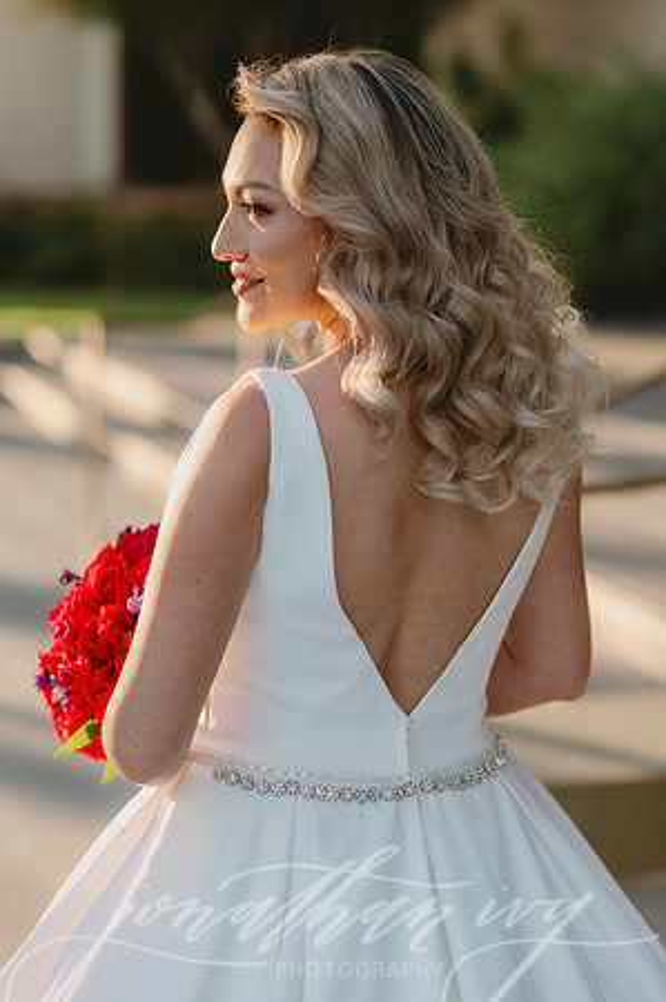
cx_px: 333
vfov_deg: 23.9
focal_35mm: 85
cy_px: 501
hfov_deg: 16.0
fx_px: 2364
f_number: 2.5
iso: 50
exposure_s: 1/400
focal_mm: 85
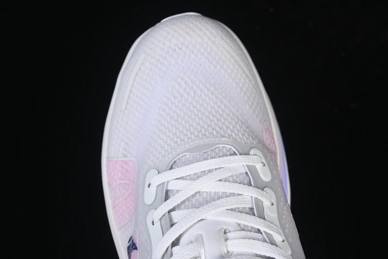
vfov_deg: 18.2
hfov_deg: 27.0
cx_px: 194
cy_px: 130
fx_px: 808
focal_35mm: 75
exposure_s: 1/80
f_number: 7.1
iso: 160
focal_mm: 50
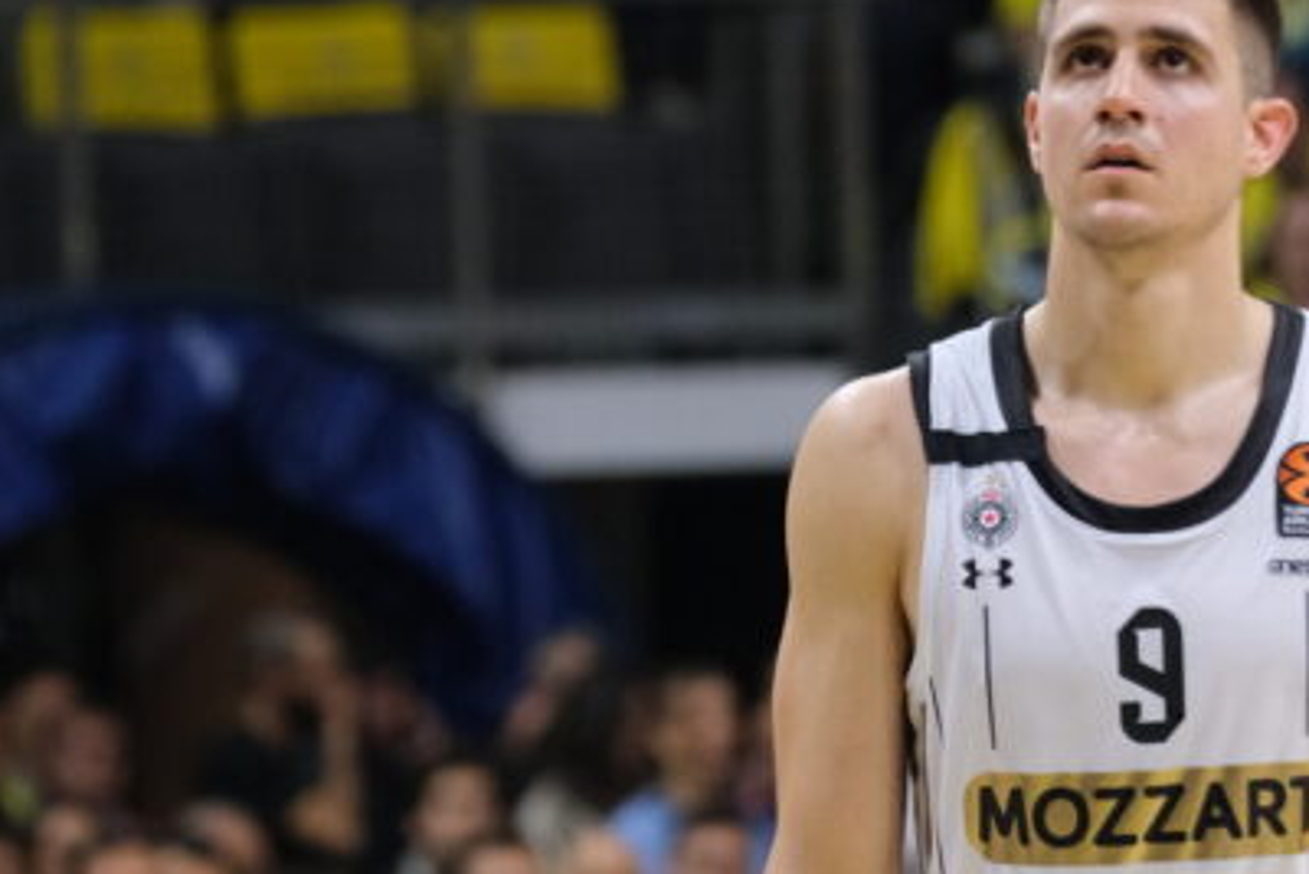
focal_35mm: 315
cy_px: 463
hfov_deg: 6.5
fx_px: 11457
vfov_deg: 4.4
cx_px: 900
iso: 2500
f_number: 3.2
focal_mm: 140
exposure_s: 1/500
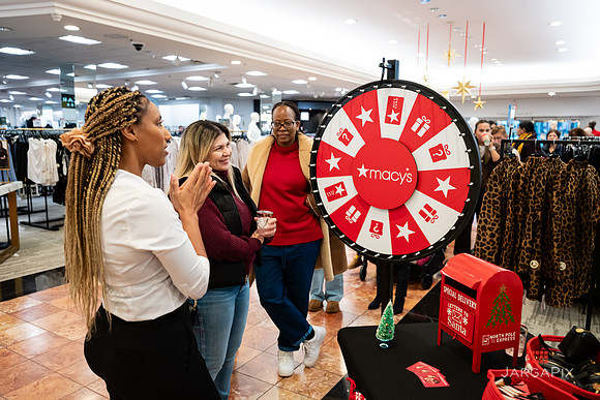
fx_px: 454
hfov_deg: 66.9
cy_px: 199
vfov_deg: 47.6
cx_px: 298
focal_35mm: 27
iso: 1000
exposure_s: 1/125
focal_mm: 26.5
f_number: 3.2
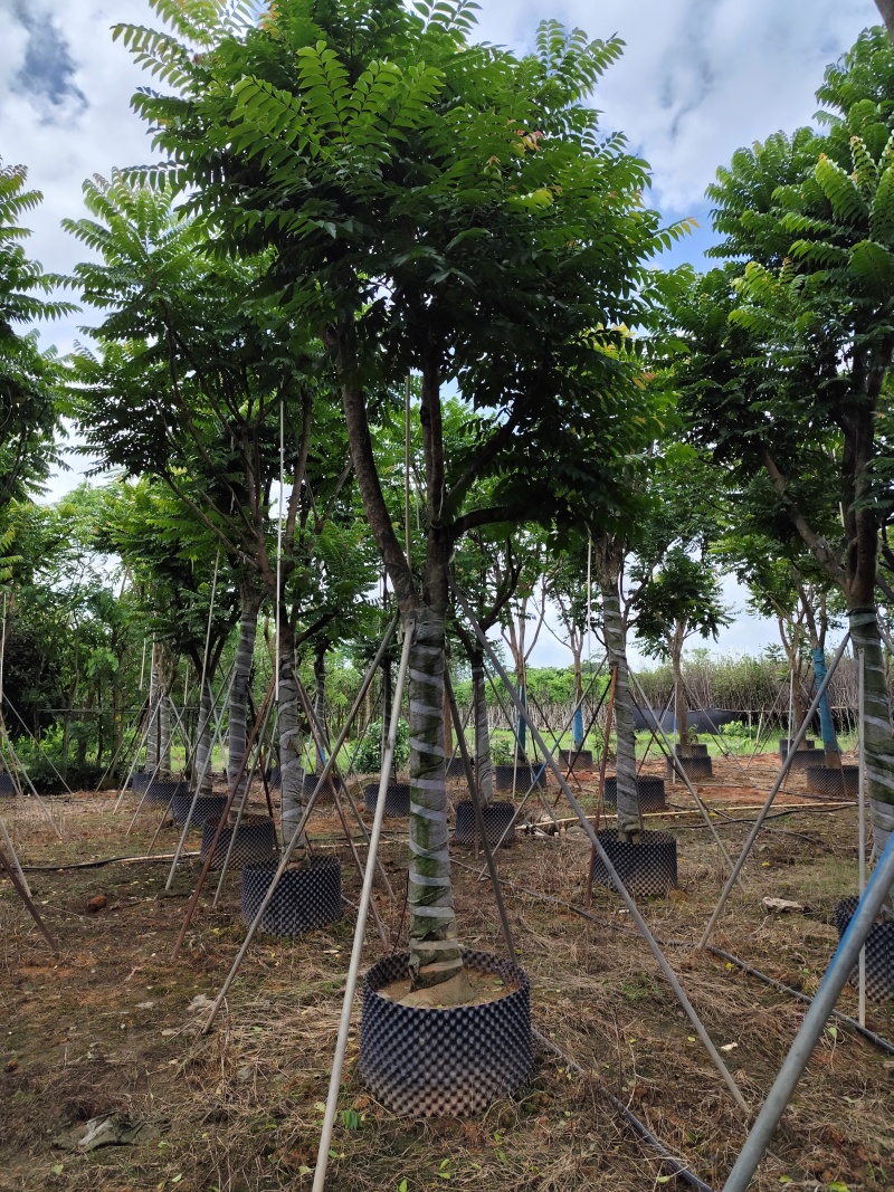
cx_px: 447
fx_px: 792
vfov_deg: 73.9
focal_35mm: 23
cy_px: 596
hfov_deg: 58.9
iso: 50
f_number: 1.65
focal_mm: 6.19
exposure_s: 1/835
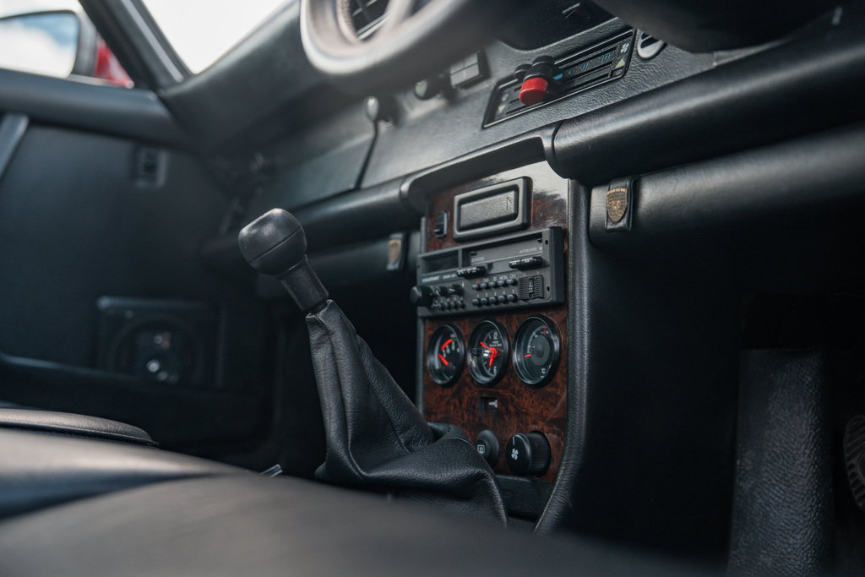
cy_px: 288
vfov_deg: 34.2
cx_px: 432
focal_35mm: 39
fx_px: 937
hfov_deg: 49.5
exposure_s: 1/250
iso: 400
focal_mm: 39
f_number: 2.8
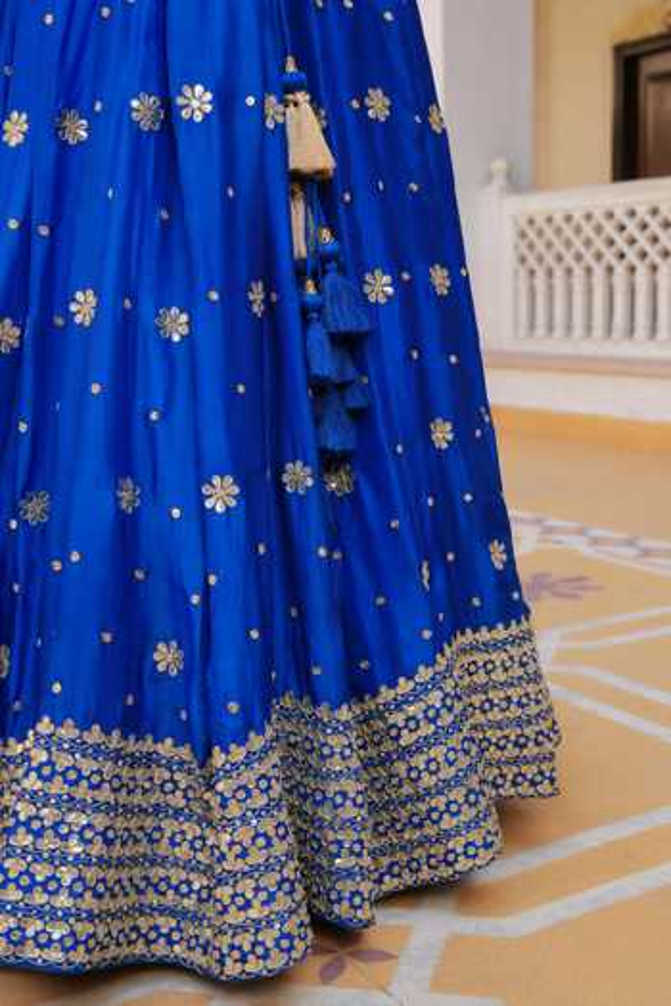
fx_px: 978
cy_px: 503
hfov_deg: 37.9
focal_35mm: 35
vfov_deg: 54.4
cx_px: 336
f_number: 6.3
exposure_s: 1/160
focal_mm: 35
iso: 100
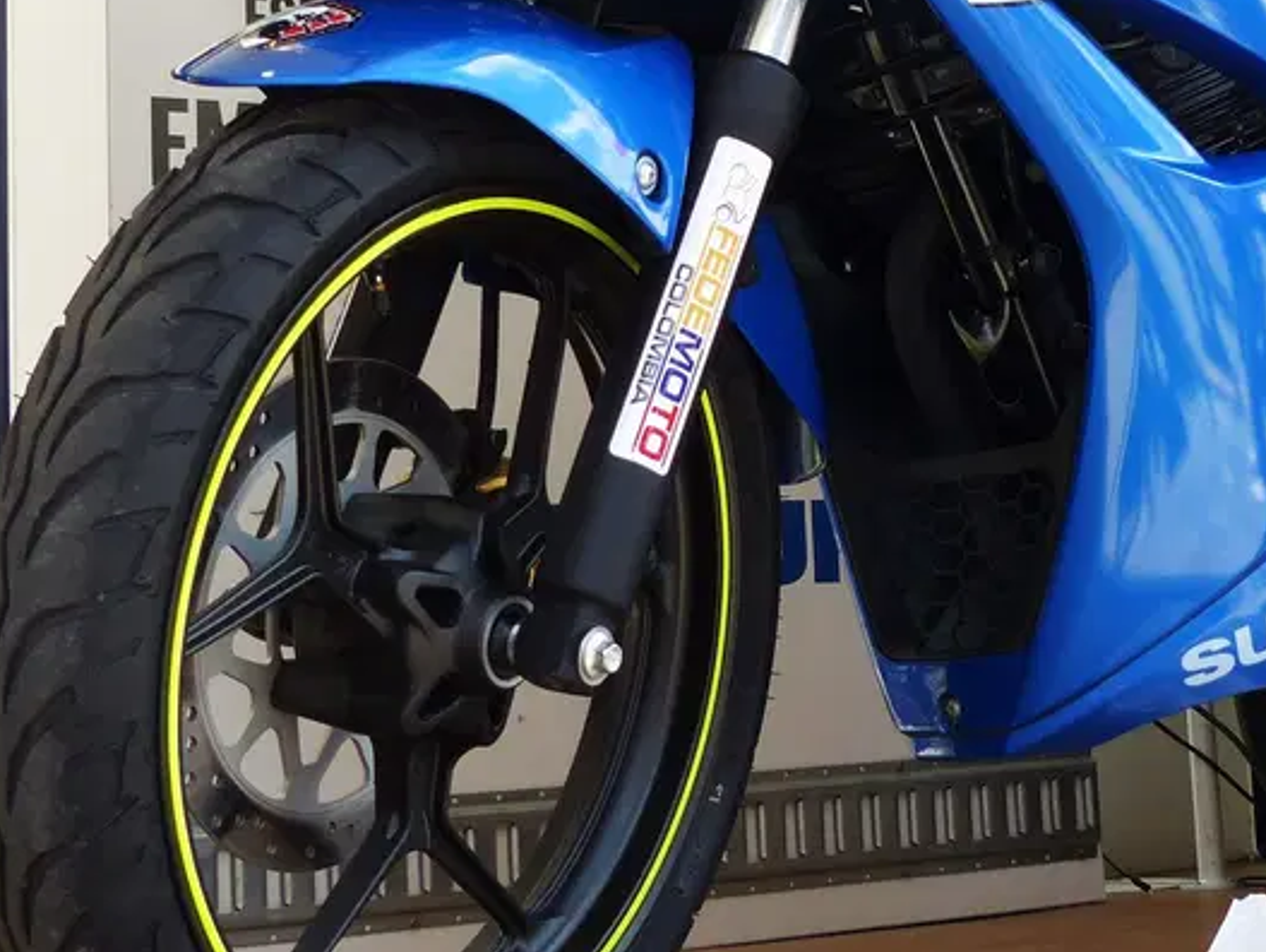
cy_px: 65
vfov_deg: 16.0
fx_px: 3330
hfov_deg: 21.3
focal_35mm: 91
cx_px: 949
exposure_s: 1/125
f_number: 3.2
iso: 100
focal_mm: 7.1
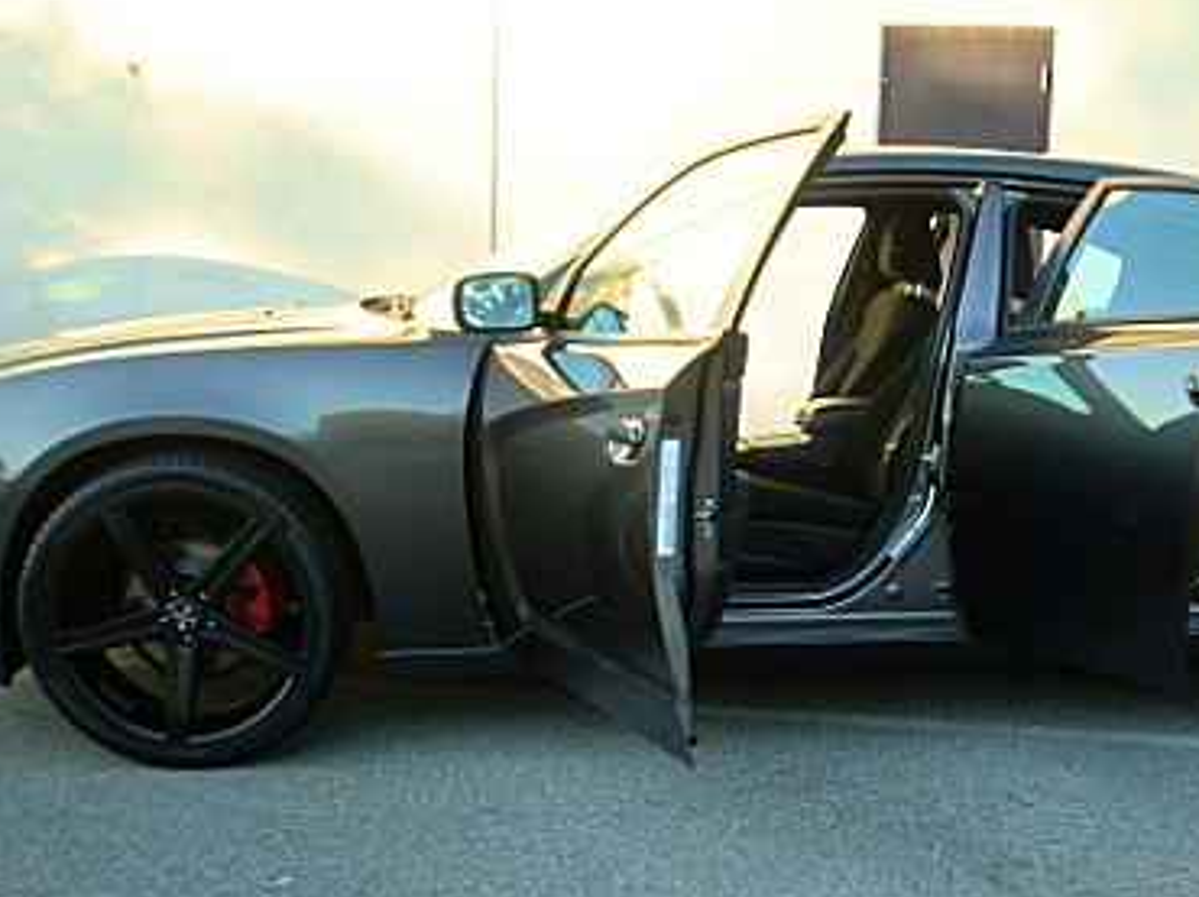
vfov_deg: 31.9
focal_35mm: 45
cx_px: 826
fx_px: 1558
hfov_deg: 41.4
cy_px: 596
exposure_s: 1/80
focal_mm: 4.65
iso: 64
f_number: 2.6
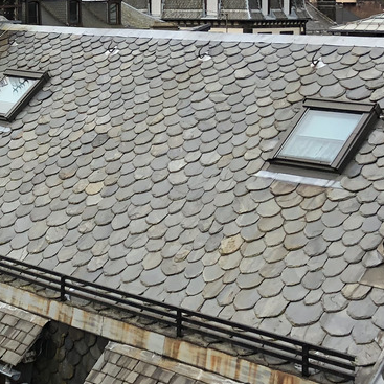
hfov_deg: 19.3
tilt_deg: +0.4
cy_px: 24
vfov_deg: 20.9
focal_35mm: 81
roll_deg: +0.7
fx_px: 1017
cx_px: -156
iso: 25
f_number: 1.8
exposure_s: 1/120
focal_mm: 4
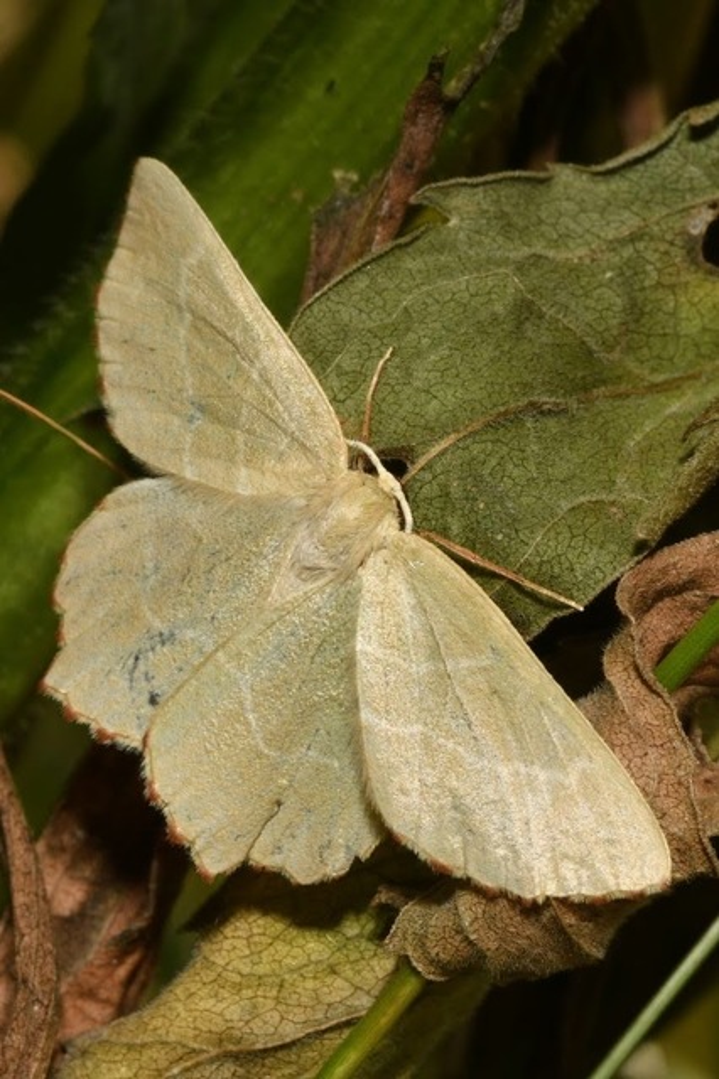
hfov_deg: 8.7
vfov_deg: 13.0
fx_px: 4723
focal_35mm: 158
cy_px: 540
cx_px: 360
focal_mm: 105
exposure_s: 1/60
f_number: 29
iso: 100
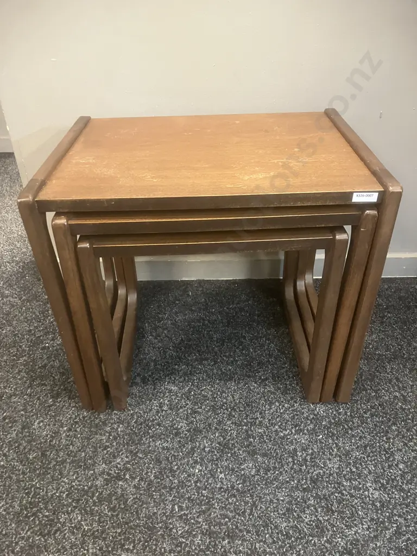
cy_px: 278
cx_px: 208
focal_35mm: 28
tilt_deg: -34.6
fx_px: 450
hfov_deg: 49.7
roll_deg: +1.5
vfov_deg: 63.4
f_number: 1.8
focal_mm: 3.99
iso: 500
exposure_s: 1/25
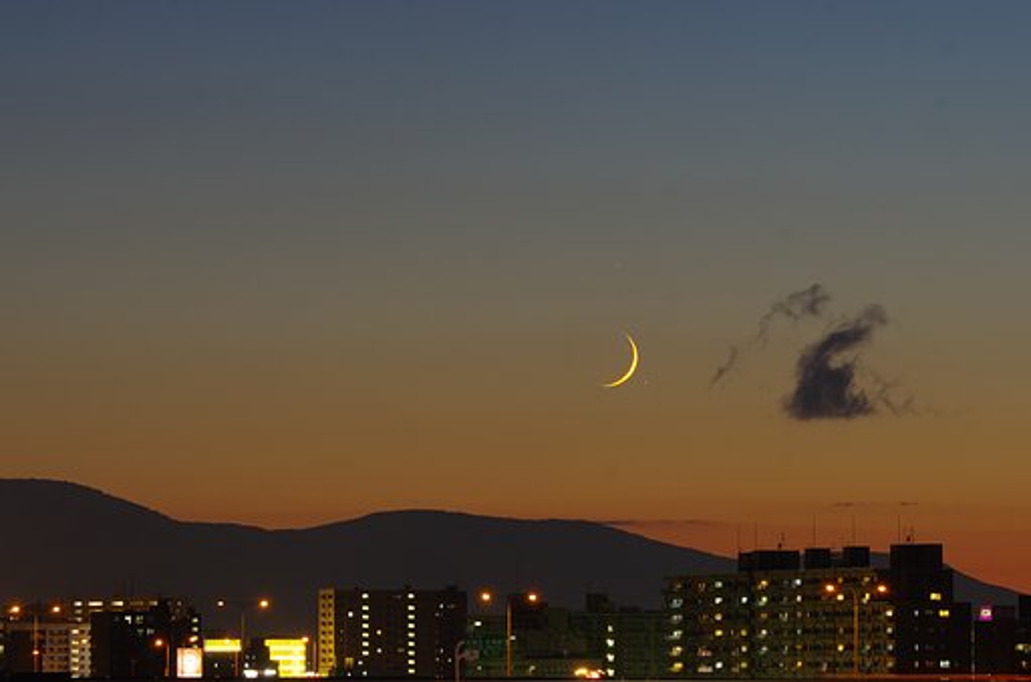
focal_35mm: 184
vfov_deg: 7.4
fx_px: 5258
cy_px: 341
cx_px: 516
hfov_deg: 11.2
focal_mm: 123
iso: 400
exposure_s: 3
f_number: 9
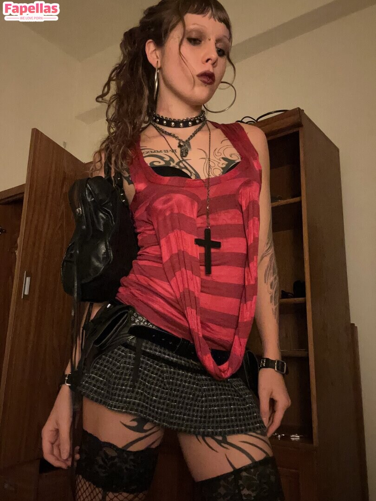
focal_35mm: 30
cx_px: 188
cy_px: 250
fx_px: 434
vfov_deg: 60.0
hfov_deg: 46.8
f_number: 1.9
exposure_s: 1/15
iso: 640
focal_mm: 2.69
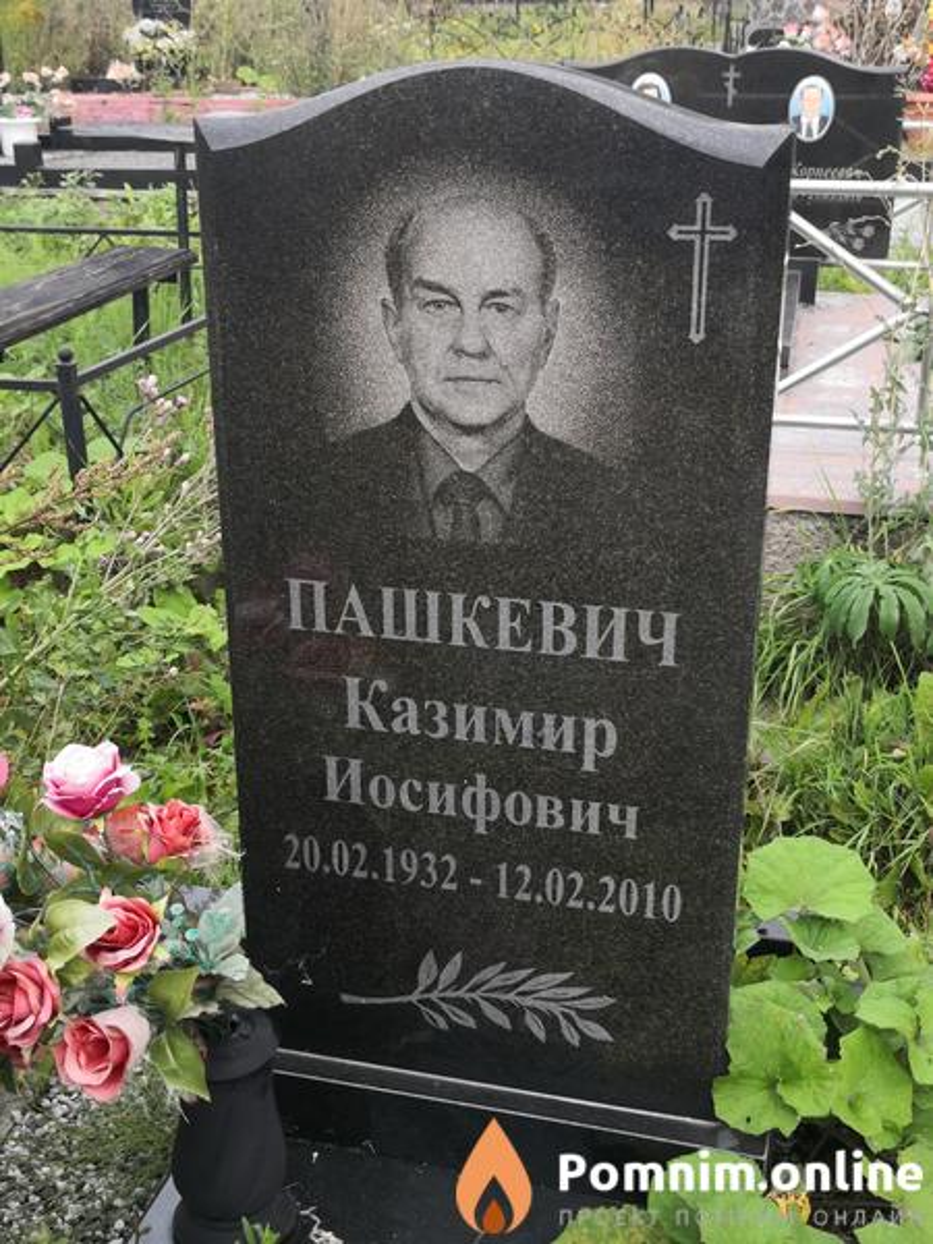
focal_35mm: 39
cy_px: 622
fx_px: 1402
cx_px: 466
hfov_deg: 36.8
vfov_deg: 47.9
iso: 50
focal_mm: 3.95
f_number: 1.6
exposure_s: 1/451
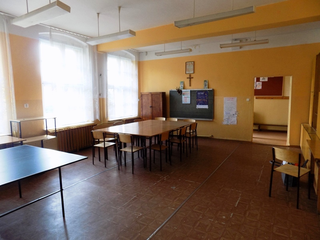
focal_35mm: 23
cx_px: 160
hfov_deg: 73.9
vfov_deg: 58.9
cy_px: 120
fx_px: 213
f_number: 3.1
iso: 100
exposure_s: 1/30
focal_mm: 4
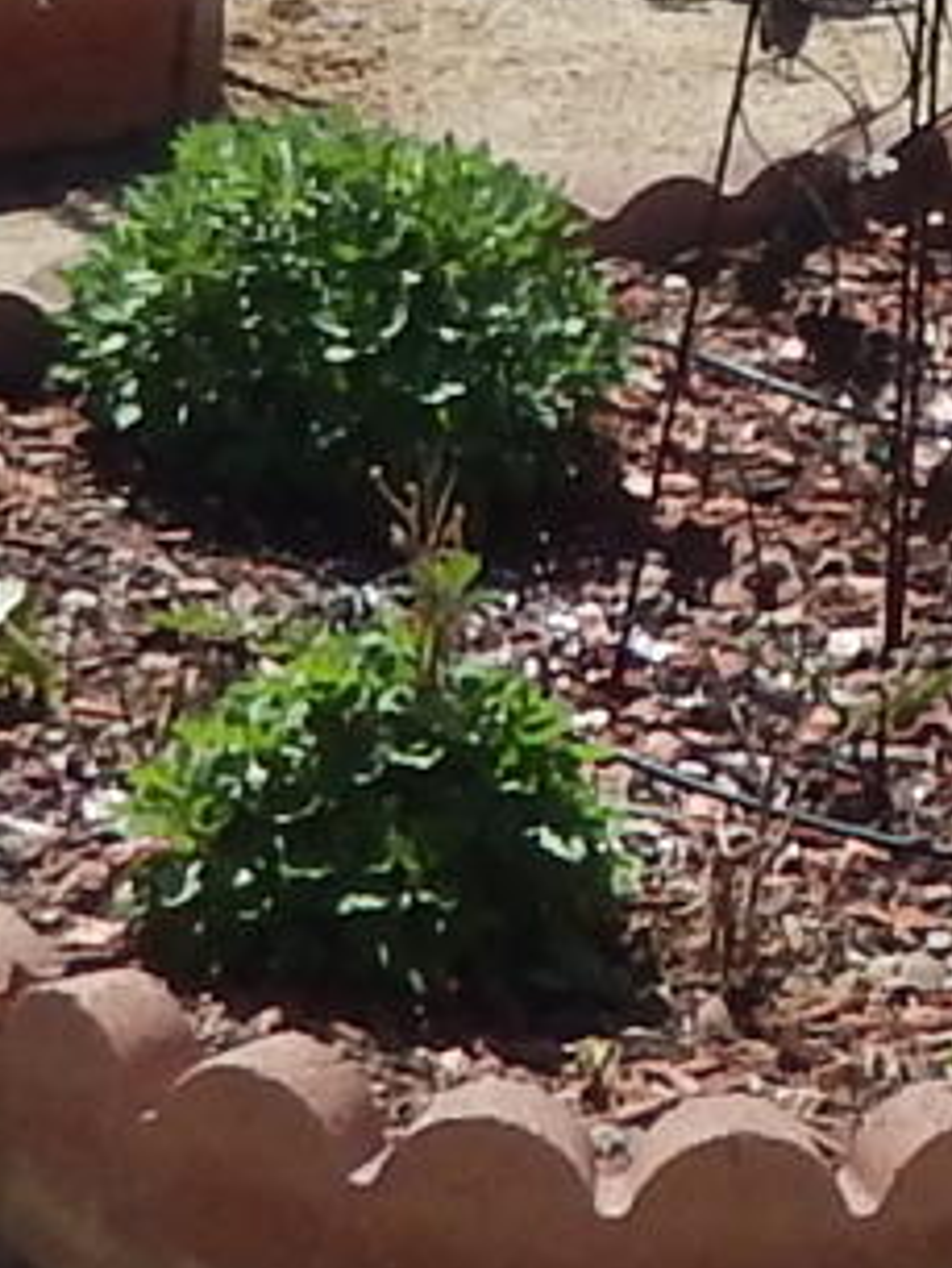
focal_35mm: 246
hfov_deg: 6.0
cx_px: 1376
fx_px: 9014
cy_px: -507
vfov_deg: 7.9
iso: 125
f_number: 3.4
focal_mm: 4.5
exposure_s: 1/1500
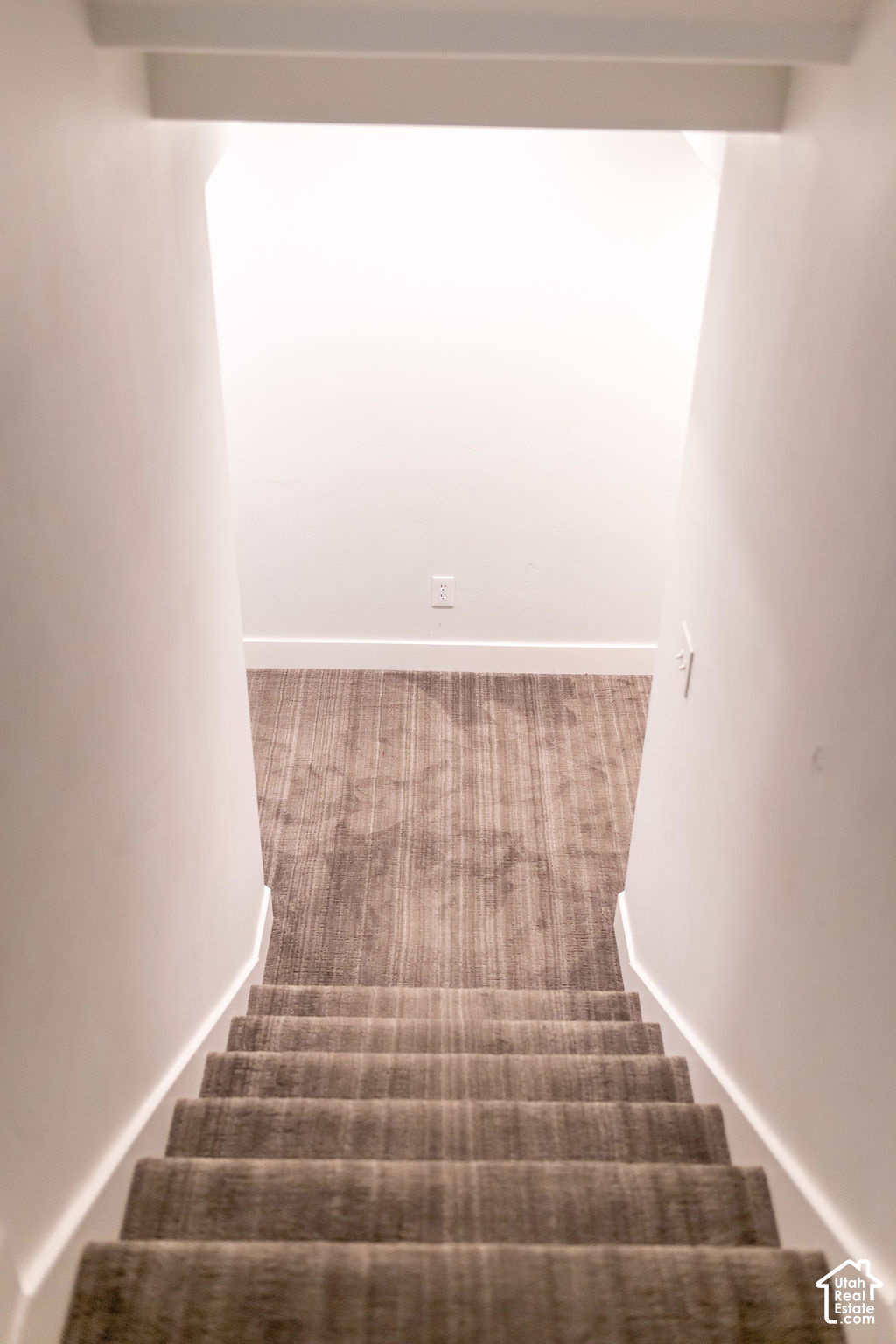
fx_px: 1307
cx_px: 448
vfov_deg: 54.4
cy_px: 672
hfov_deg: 37.9
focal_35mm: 35
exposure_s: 1/250
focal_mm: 35
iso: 1000
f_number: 2.5
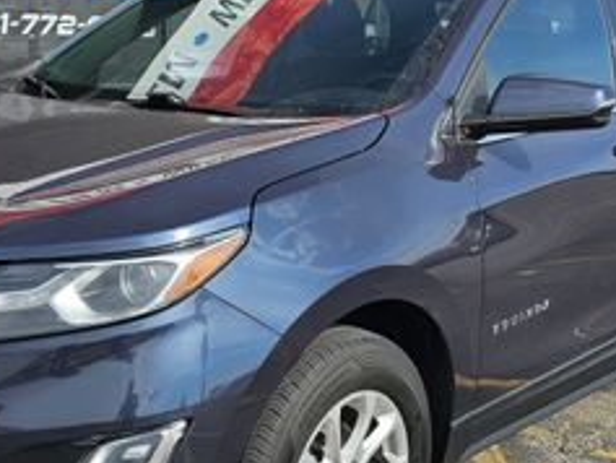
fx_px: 1104
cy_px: 265
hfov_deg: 30.8
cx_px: 174
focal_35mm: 62
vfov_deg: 23.7
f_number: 1.7
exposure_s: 1/754
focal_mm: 6.3
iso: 10
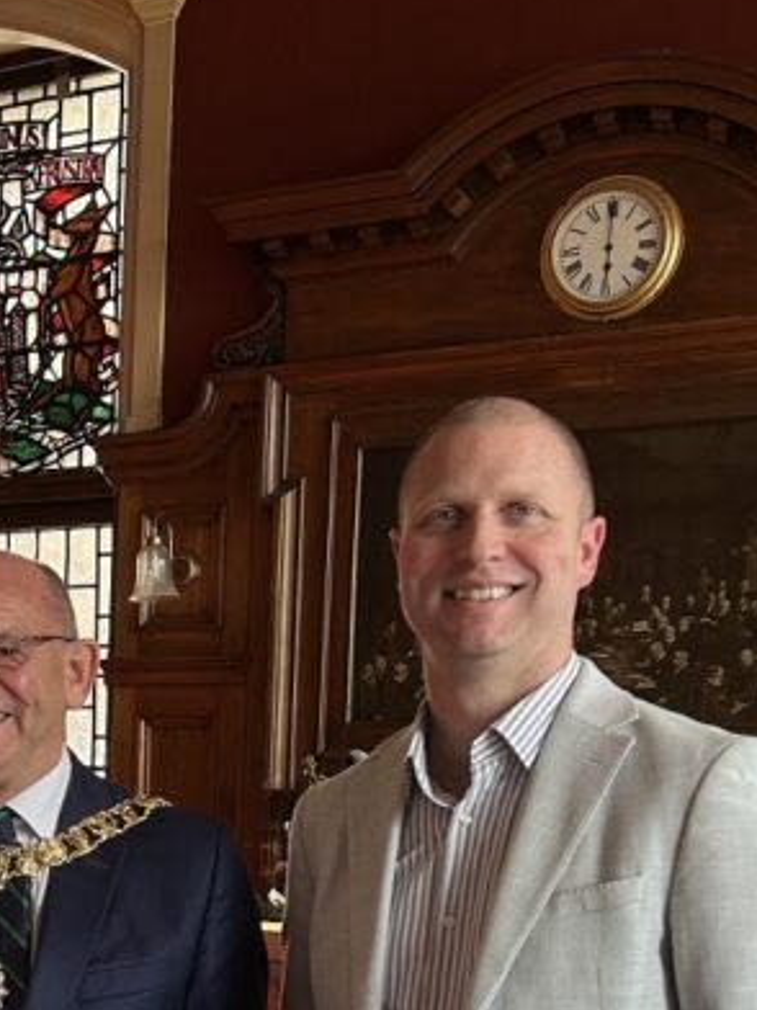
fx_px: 1983
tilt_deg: -4.0
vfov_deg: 27.5
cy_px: 910
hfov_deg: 20.7
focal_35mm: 68
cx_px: -62
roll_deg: -1.0
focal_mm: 5.7
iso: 32
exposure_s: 1/141
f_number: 1.5
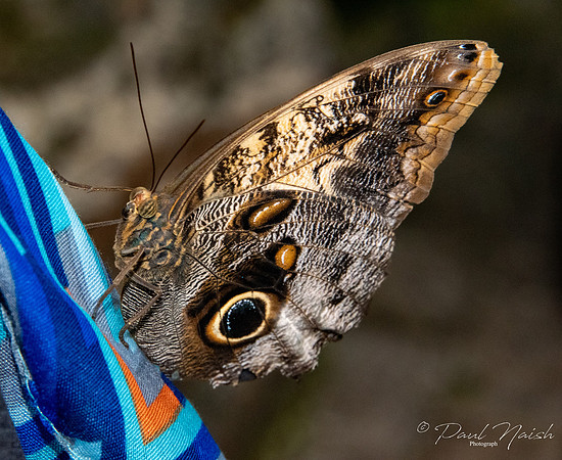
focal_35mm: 342
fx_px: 5745
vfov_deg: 4.6
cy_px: 230
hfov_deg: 5.6
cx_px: 217
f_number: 16
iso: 6400
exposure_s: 1/200
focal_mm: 300
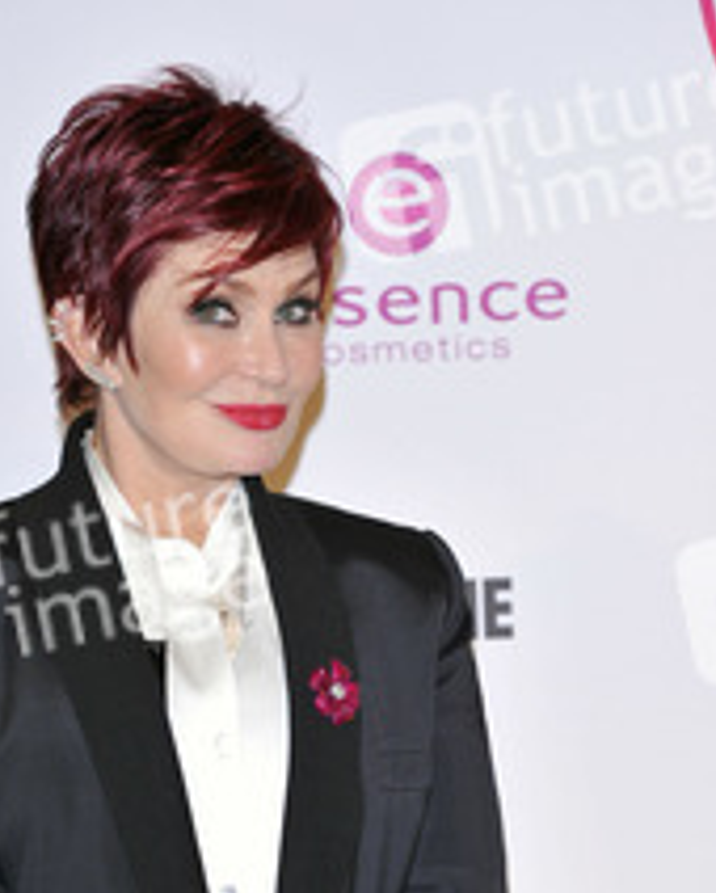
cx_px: 175
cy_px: 796
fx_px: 6322
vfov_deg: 8.1
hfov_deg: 6.5
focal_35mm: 239
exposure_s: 1/250
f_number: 7.1
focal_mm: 135
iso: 800
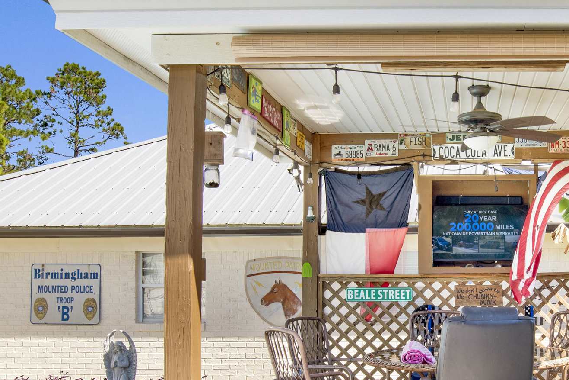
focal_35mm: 49
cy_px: 270
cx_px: 474
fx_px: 774
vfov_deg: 27.3
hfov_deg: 38.5
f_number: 11
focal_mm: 21
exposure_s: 1/400
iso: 200
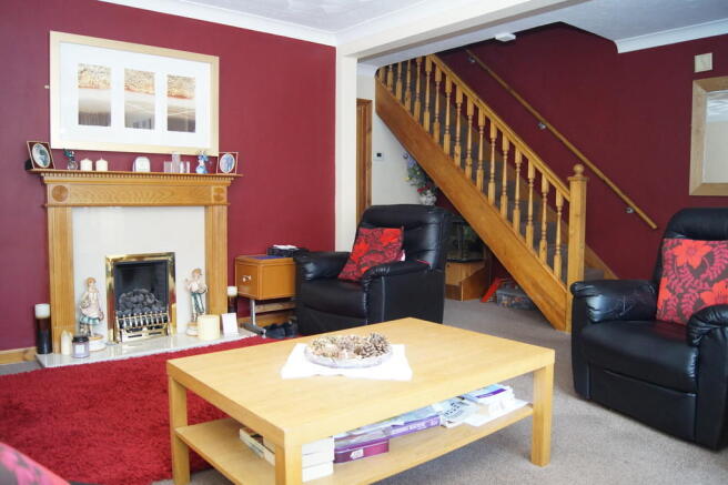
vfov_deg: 47.9
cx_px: 364
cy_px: 242
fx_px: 546
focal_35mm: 27
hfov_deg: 67.4
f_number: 3.5
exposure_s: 1/125
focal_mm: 18
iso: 1250
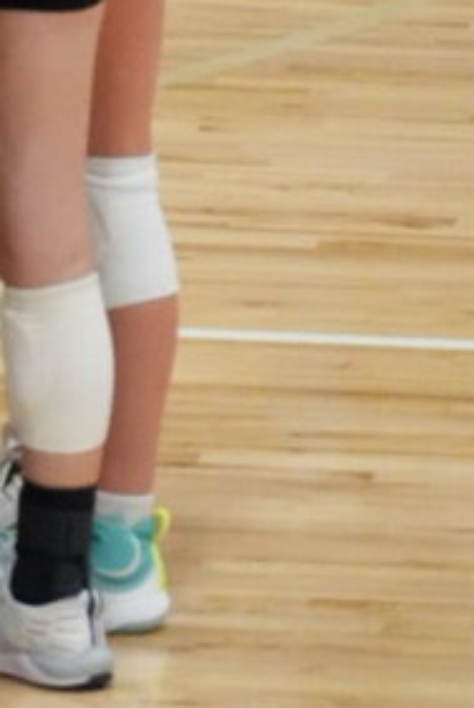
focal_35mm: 738
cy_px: -207
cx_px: -310
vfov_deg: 2.8
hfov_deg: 1.9
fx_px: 14535
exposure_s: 1/250
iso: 5000
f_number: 5.6
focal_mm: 135
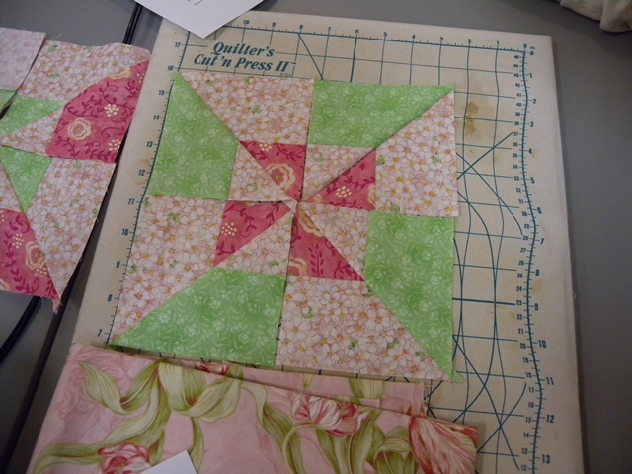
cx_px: 316
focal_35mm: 28
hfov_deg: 63.4
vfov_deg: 49.7
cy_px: 237
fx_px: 511
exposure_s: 1/73.7
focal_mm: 6
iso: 400
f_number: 2.7
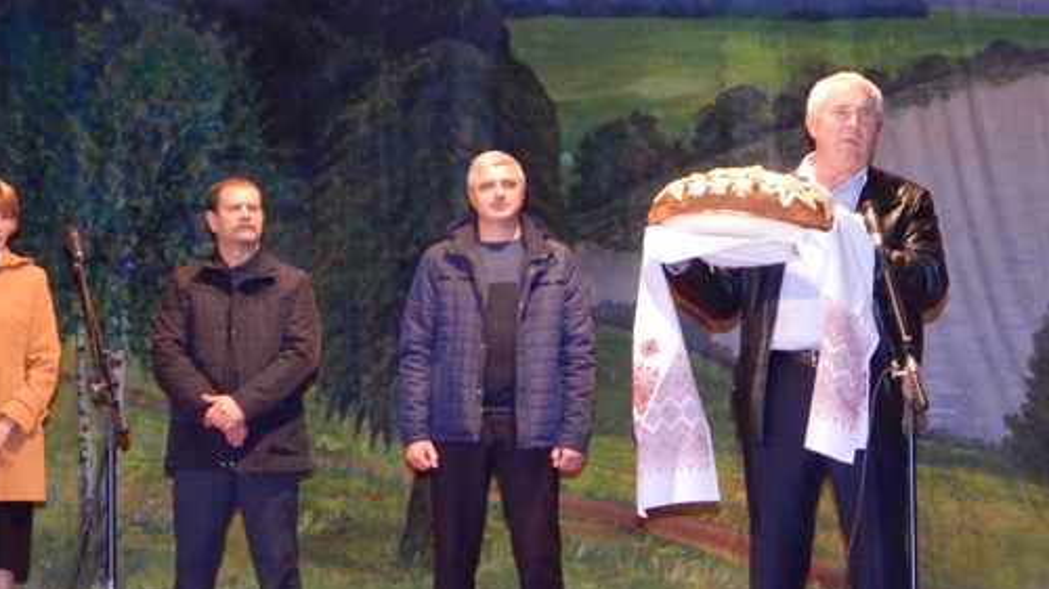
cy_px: 300
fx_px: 2364
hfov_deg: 25.0
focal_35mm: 85
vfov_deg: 14.2
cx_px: 480
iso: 1600
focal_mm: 10.9
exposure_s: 1/30
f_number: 4
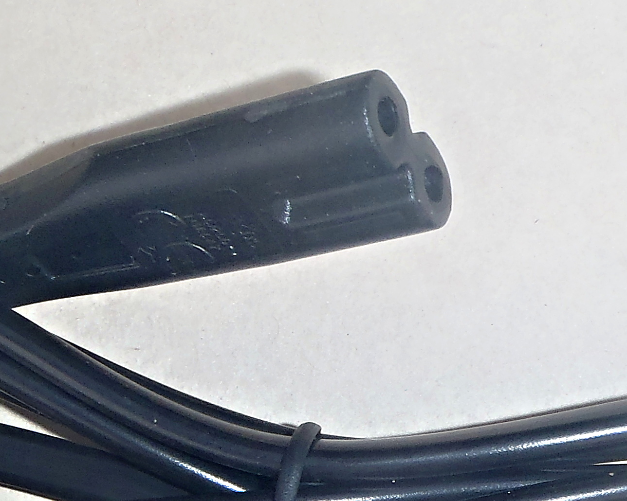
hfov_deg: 21.0
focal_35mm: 91
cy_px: 608
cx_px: 405
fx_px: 1688
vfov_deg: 16.2
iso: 80
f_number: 5.6
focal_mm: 5
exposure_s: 1/40
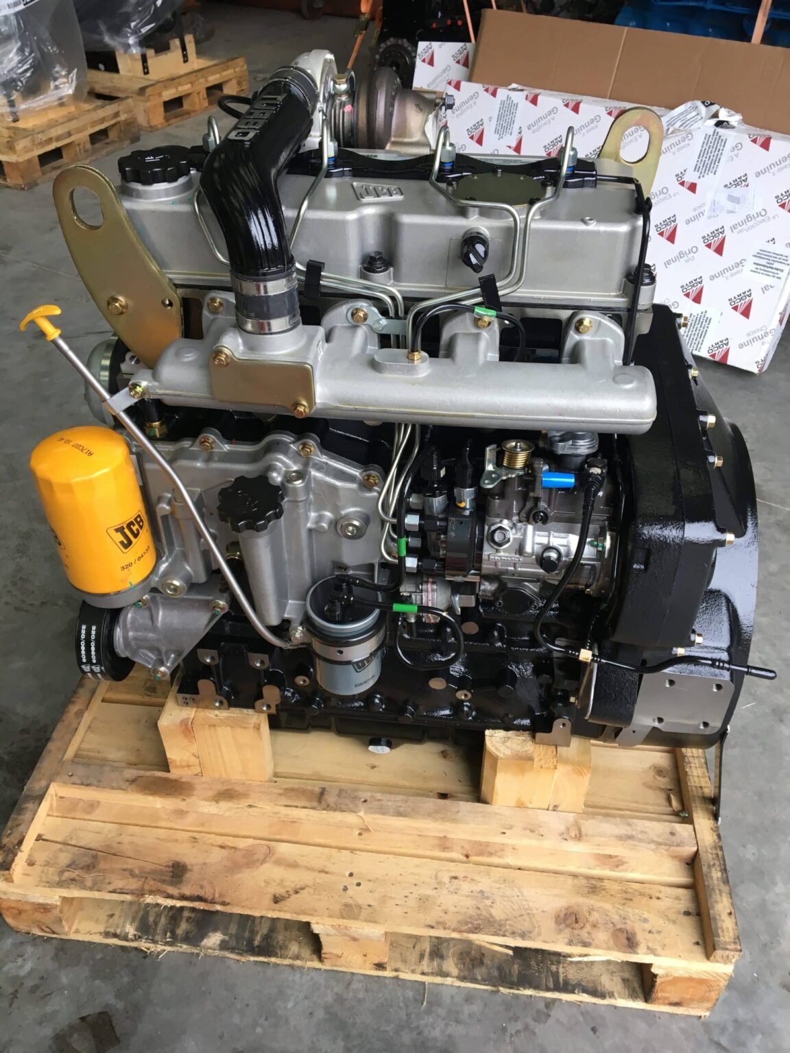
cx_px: 395
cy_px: 526
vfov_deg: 61.7
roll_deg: +1.6
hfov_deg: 48.2
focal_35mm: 29
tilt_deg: -38.9
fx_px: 882
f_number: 2.2
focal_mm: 4.15
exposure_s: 1/33
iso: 25
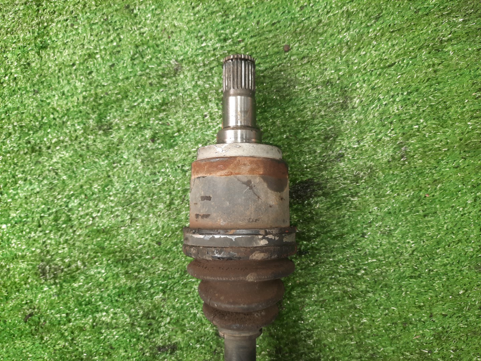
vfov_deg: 54.9
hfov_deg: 69.4
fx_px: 347
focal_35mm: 25
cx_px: 240
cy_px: 180
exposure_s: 1/50
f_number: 2
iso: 145
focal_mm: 4.6
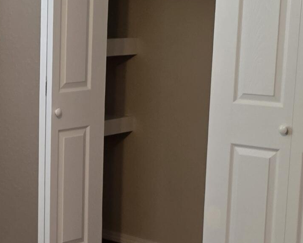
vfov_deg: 16.3
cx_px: -14
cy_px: 166
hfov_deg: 19.7
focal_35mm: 94
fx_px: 843
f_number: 1.7
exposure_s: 1/120
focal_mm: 6.25
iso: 250
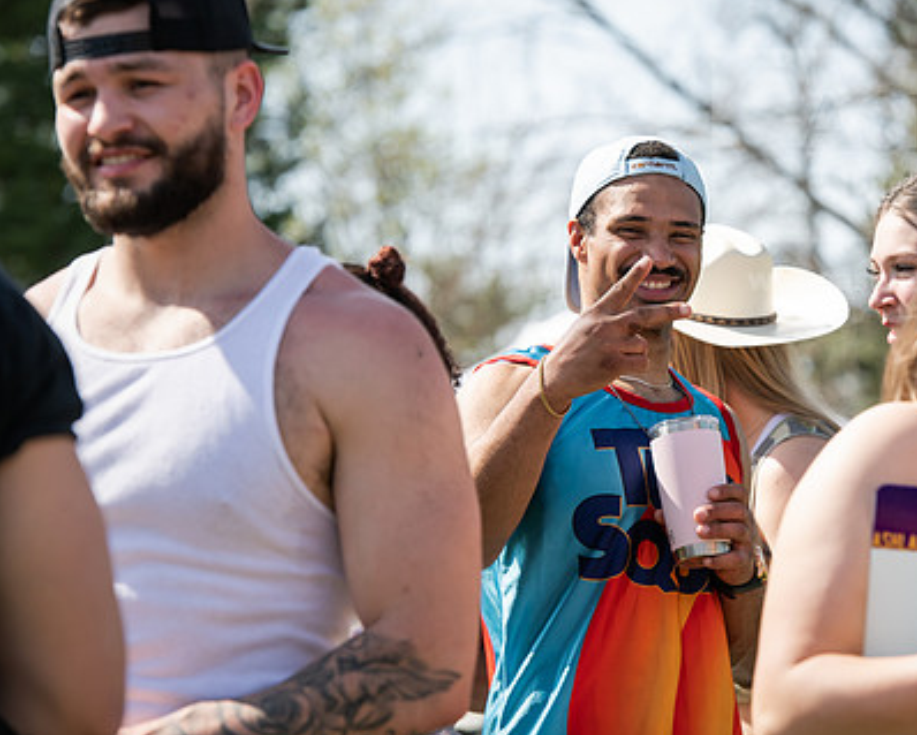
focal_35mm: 205
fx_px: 5568
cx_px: 643
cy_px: 328
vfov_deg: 7.6
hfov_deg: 9.4
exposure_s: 1/640
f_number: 5.6
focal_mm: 150
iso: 200
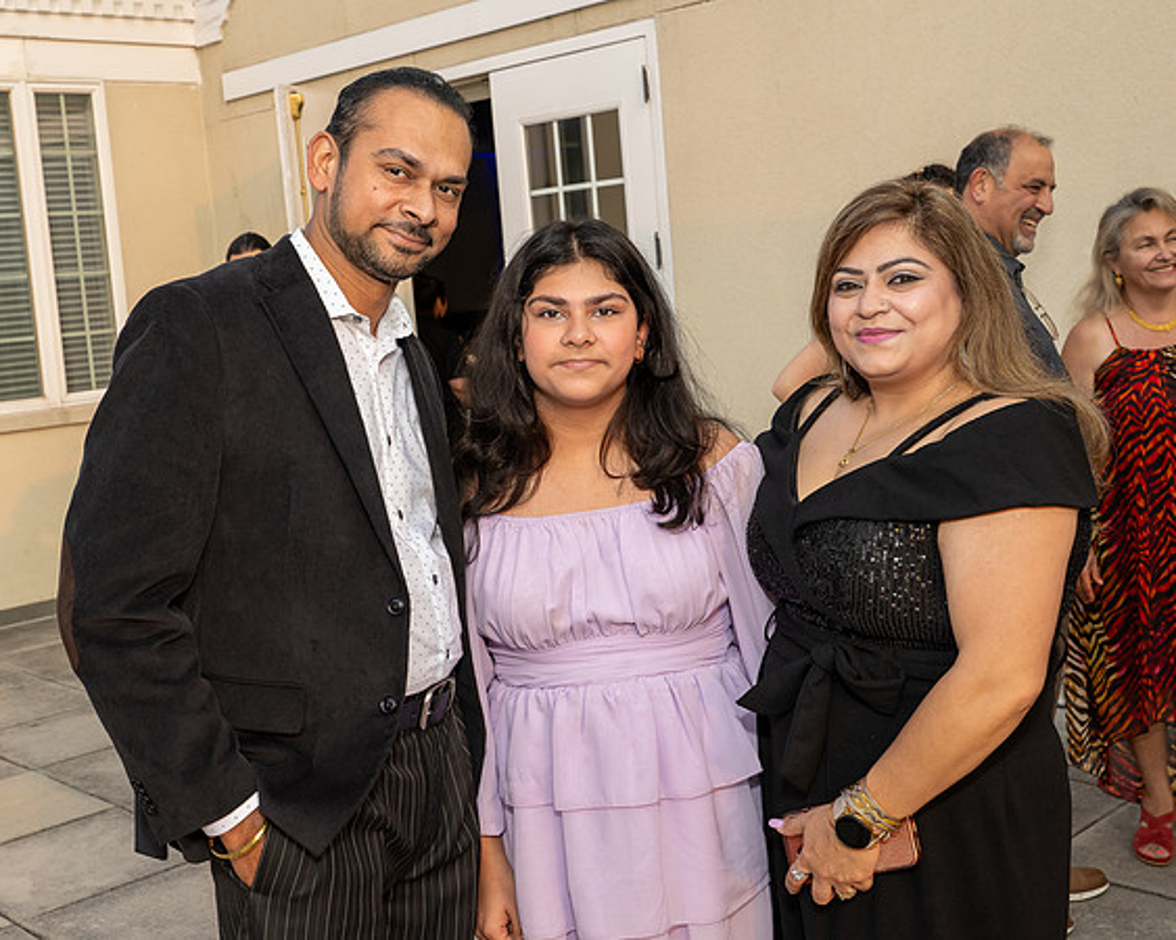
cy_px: 447
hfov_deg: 43.3
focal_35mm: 43
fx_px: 1480
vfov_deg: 35.2
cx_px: 543
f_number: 8
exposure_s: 1/250
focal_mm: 36
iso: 640
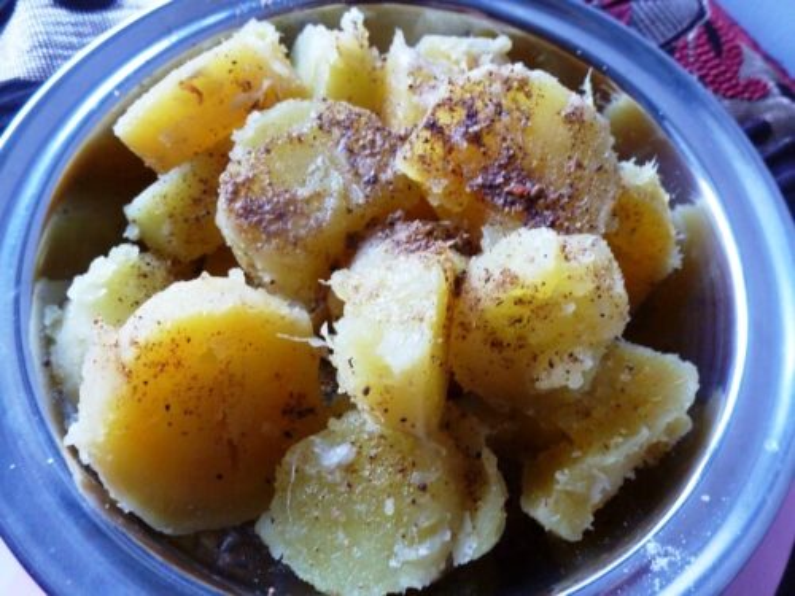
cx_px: 398
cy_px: 298
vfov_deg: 56.8
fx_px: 551
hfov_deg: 71.6
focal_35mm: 24
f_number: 3.3
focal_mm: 4.3
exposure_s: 1/30
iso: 400
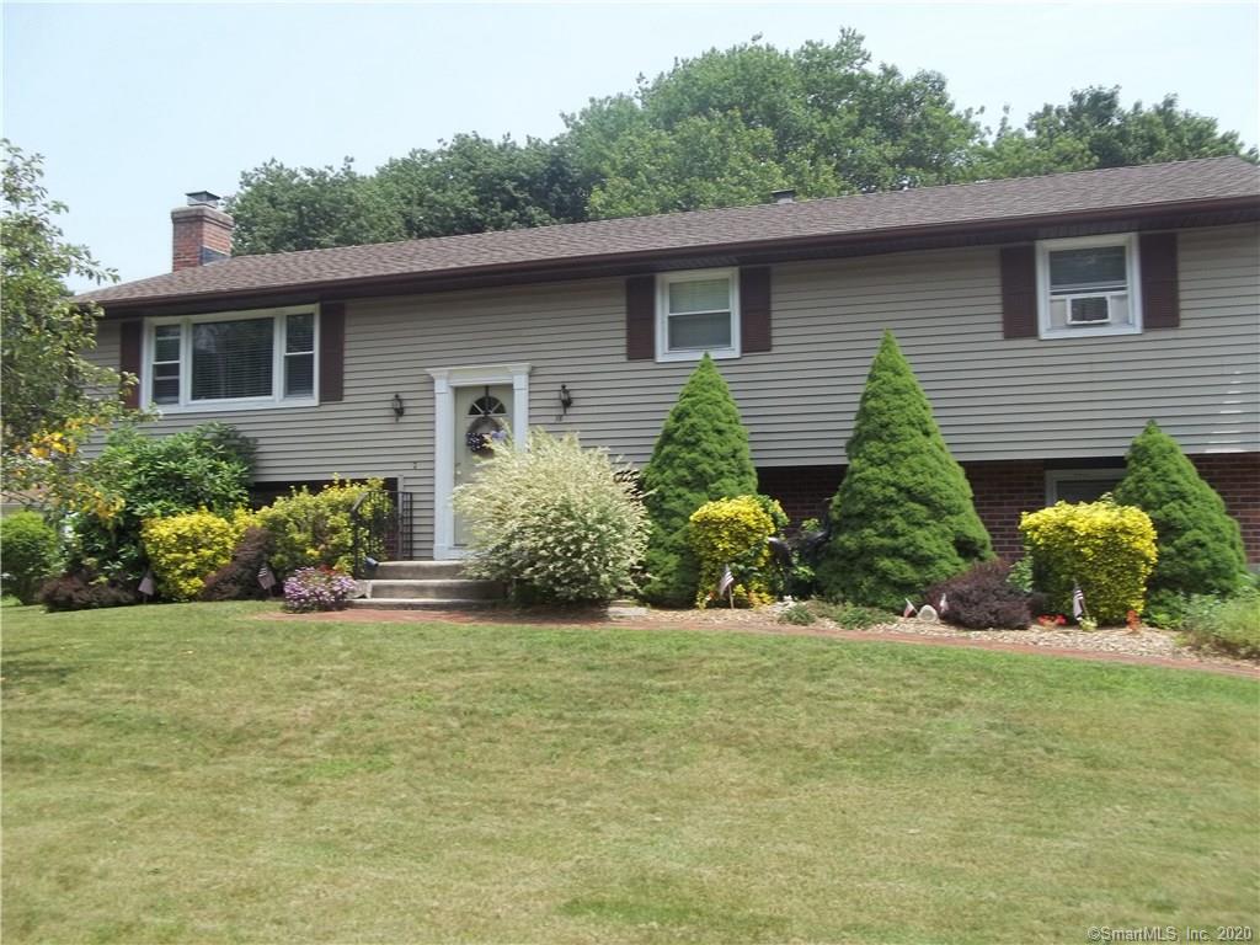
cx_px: 630
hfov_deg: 56.8
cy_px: 472
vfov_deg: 44.2
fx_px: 1165
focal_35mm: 32
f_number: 8.8
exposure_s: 1/80
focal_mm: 5.7
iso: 64
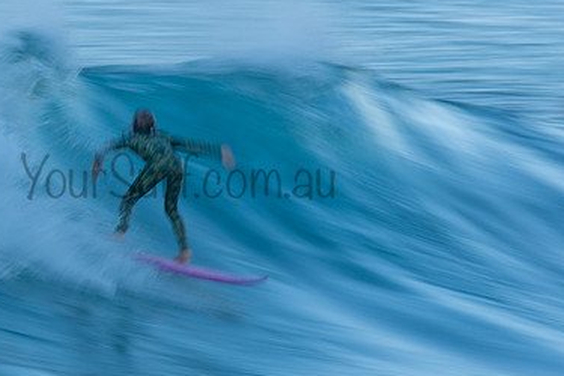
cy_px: 163
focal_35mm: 1159
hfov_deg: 1.8
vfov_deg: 1.2
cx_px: 176
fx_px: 18156
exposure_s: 1/20
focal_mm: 500
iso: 100
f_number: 20
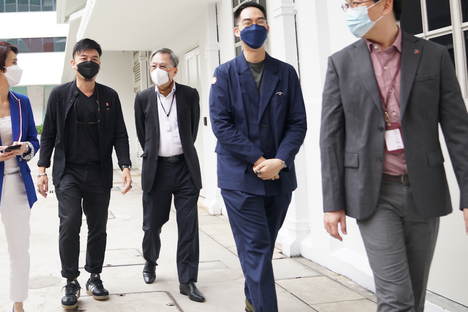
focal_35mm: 45
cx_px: 104
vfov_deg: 29.4
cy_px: 83
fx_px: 585
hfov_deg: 42.0
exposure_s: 1/320
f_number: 2.8
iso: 125
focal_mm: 24
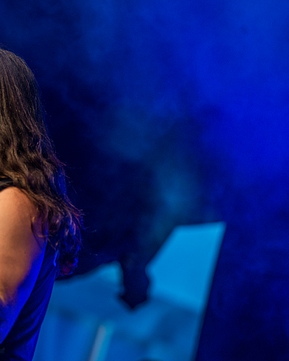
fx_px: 2650
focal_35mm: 248
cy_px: 180
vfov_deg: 7.8
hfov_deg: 6.2
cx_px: 42
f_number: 3.5
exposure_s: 1/125
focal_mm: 175
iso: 640
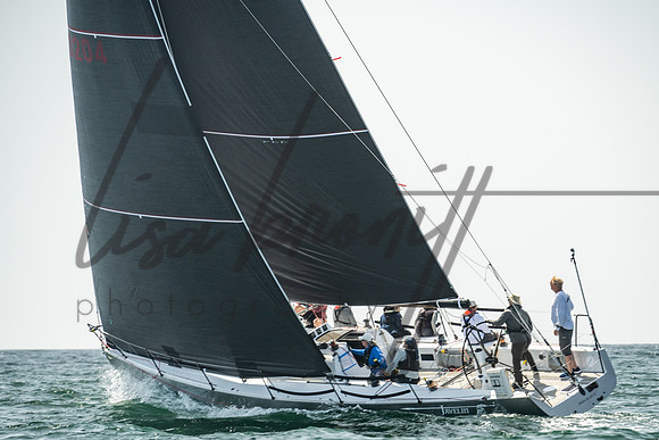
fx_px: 4941
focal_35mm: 270
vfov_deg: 5.1
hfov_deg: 7.6
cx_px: 378
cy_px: 292
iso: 320
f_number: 6.3
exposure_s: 1/640
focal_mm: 200
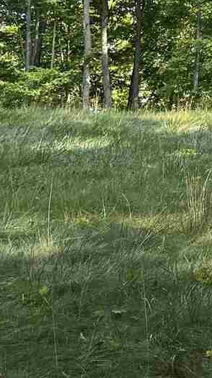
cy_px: -145
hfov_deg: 7.6
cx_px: 397
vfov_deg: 13.4
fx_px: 1530
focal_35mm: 153
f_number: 1.78
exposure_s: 1/1230
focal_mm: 6.76
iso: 100
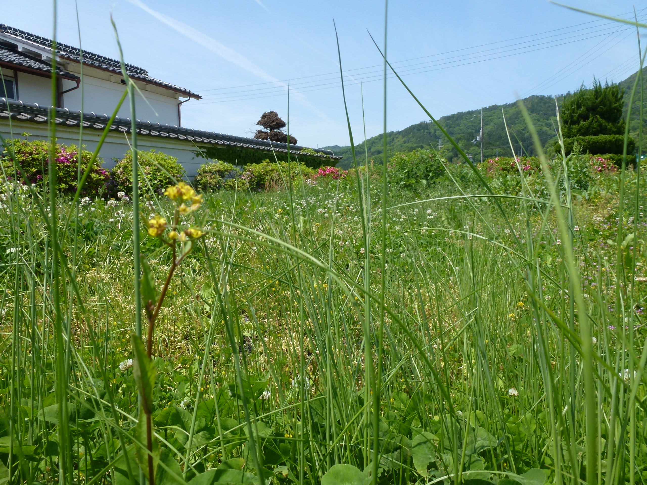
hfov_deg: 71.6
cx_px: 324
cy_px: 242
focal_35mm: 24
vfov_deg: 56.8
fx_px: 449
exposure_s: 1/640
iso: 100
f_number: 4
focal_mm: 4.3
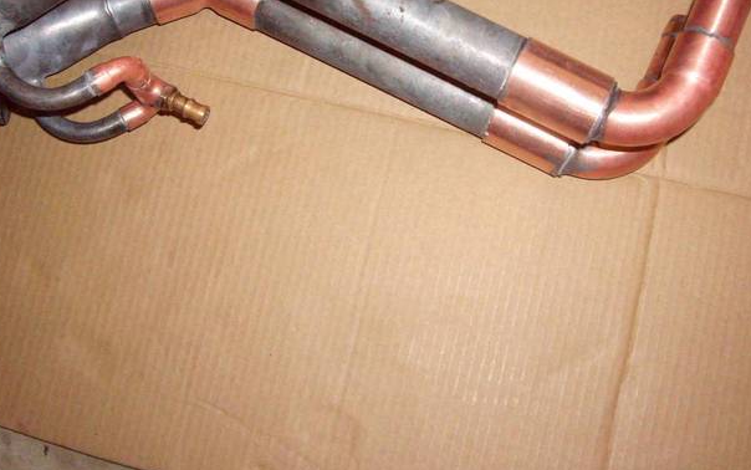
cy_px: 117
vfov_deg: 23.7
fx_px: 1106
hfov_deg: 37.5
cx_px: 346
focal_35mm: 54
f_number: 2.7
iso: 400
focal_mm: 6.2
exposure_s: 1/40
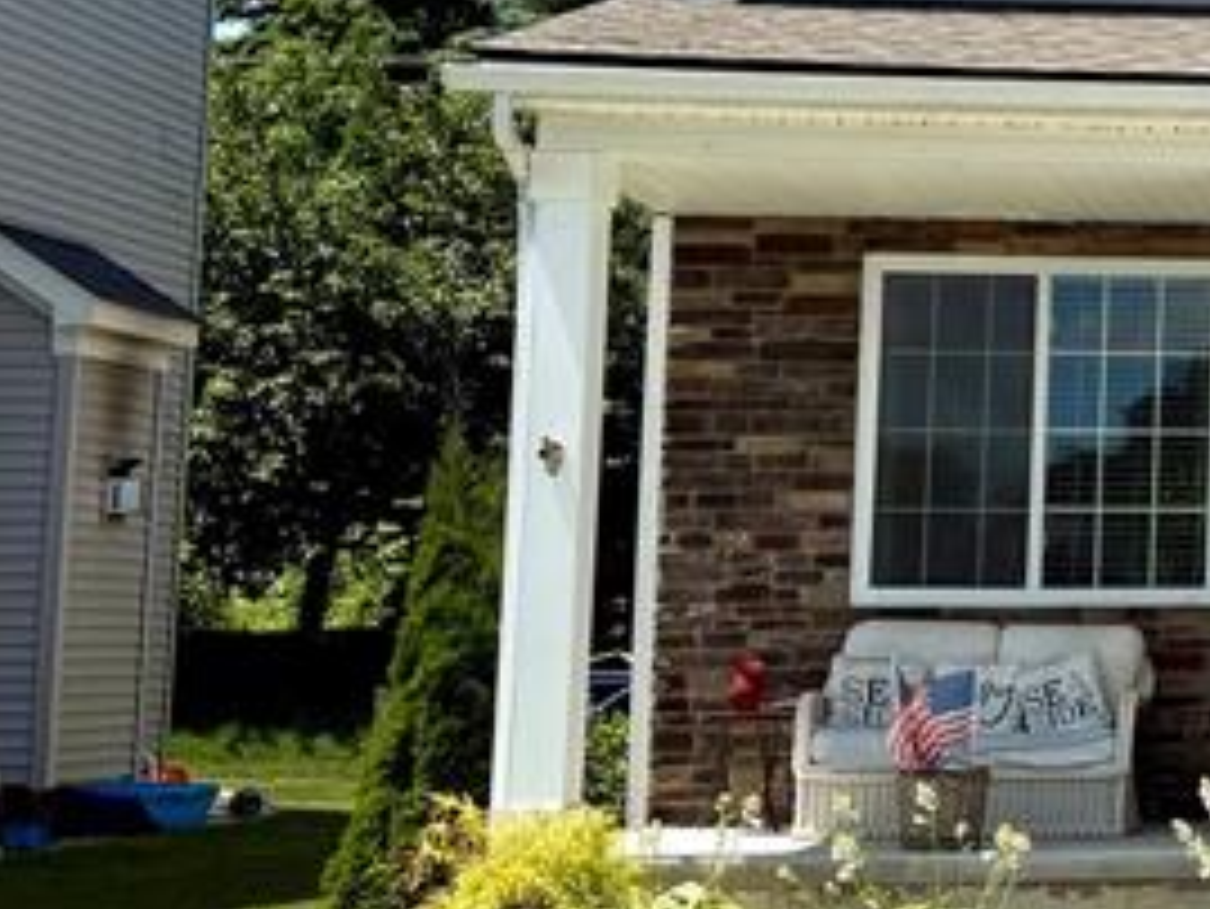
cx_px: 2150
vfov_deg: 14.9
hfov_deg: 16.7
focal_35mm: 99
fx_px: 3462
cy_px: 198
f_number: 1.6
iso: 50
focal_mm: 5.96
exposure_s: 1/3448
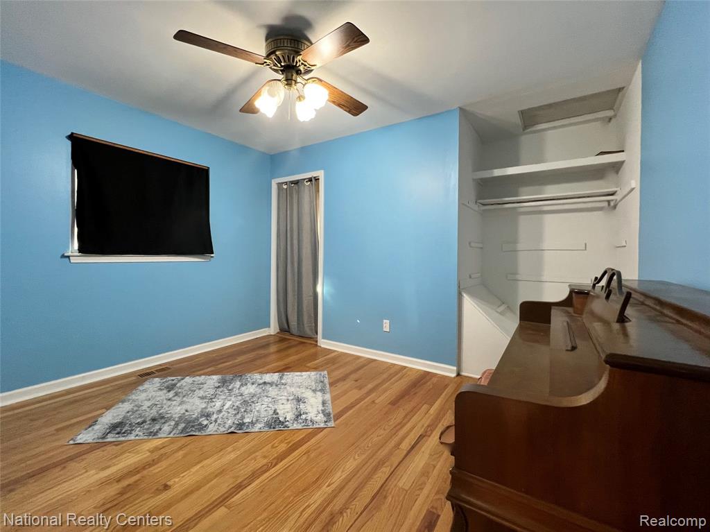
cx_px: 355
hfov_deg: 106.2
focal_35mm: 13
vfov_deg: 89.9
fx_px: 267
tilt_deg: -2.8
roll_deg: -0.6
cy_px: 266
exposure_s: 1/60
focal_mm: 1.57
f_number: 1.8
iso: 320
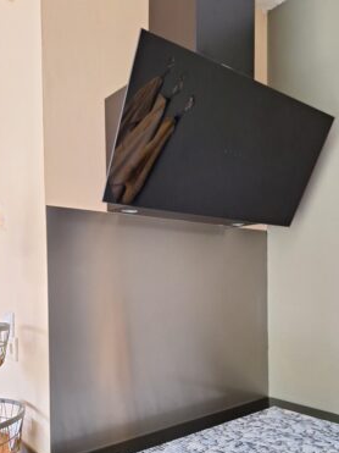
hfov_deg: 44.9
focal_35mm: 31
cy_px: 295
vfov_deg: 57.3
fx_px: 405
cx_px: 218
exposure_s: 1/50
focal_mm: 5.54
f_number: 1.8
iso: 125
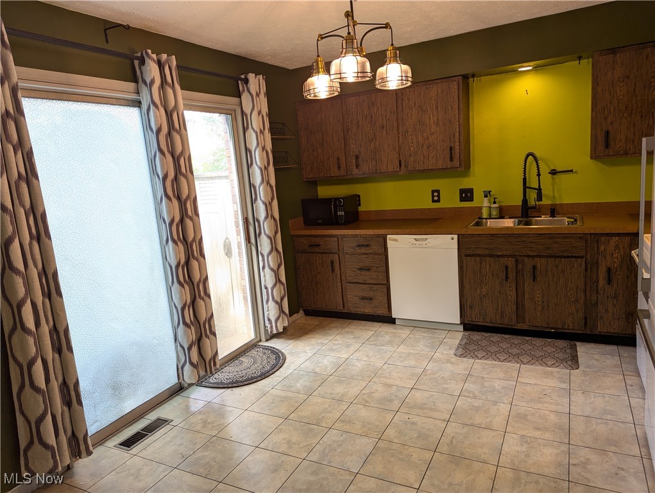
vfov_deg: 56.9
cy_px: 246
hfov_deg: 71.5
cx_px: 328
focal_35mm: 24
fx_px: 455
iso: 54
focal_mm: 6.81
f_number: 1.85
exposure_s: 1/30
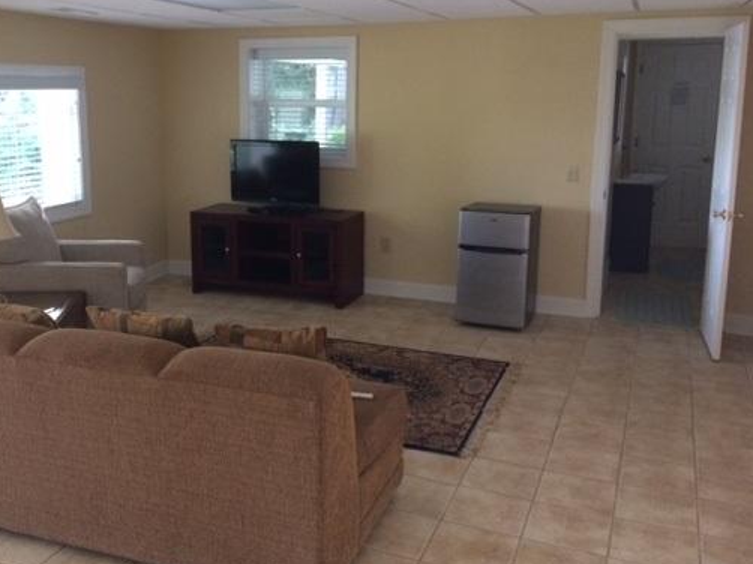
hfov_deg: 49.8
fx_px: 804
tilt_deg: -12.4
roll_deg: -0.9
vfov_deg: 38.5
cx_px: 302
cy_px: 236
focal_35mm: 37
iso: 200
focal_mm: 4.15
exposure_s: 1/30
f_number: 2.2
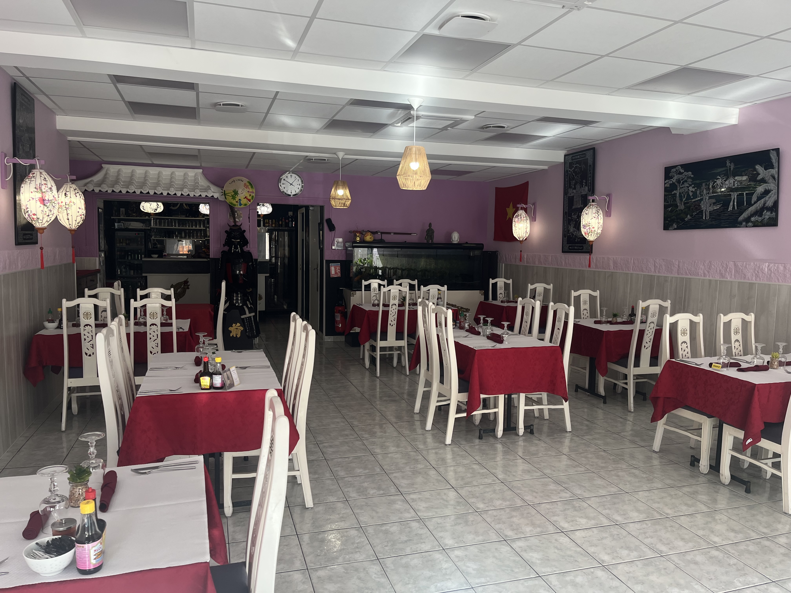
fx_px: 594
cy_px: 296
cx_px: 396
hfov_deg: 67.3
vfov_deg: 53.1
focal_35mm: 26
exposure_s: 1/122
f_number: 1.6
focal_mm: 5.1
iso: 50
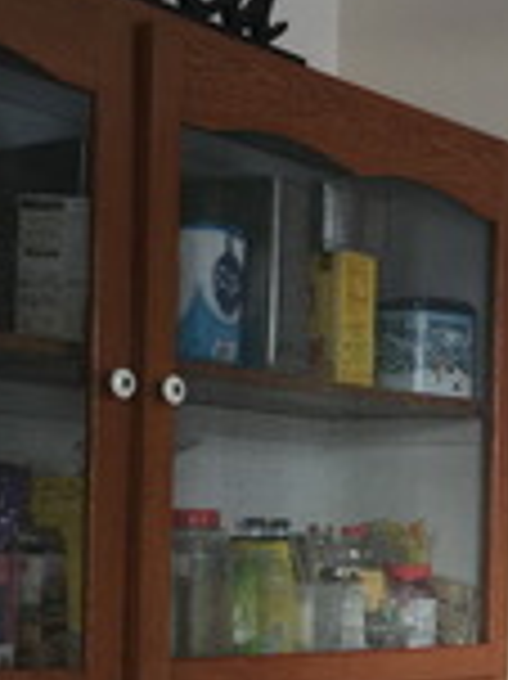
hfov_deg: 15.3
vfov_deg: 21.1
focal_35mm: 92
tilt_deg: +1.9
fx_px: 1803
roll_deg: -2.0
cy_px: 549
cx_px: 665
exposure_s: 1/15
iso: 40
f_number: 2.2
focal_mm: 4.15
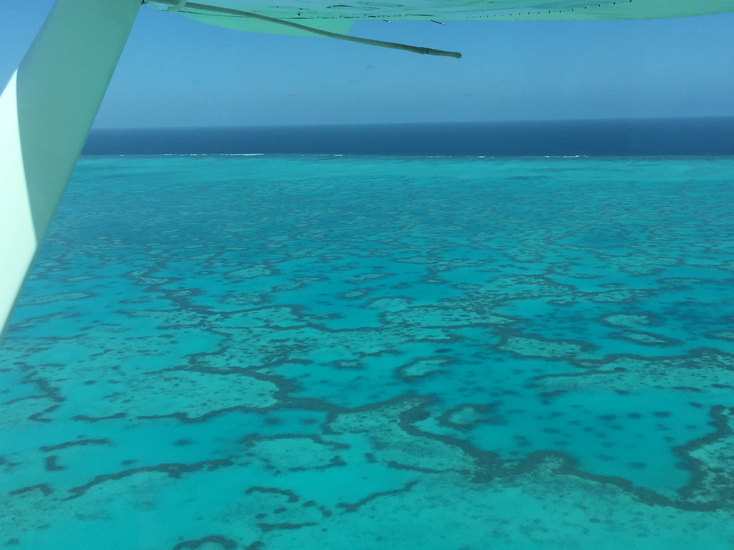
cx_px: 412
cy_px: 204
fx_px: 806
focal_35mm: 38
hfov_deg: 48.9
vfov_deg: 37.5
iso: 32
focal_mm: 4.15
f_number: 2.2
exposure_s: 1/2825
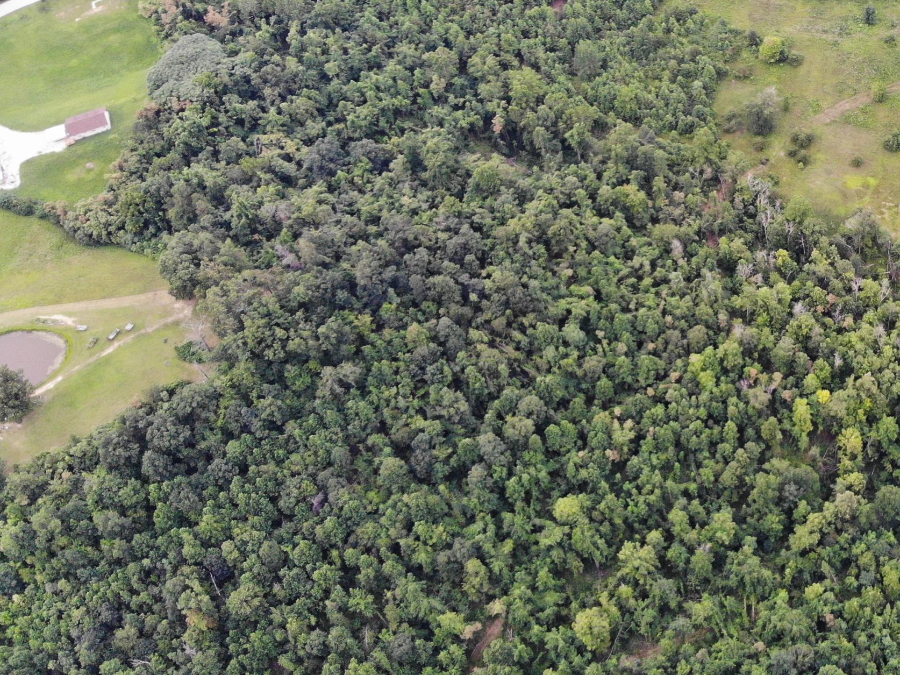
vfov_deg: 33.5
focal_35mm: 43
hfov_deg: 40.9
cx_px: 787
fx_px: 1118
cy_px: 262
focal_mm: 4.5
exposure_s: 1/15
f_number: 2.8
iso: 320
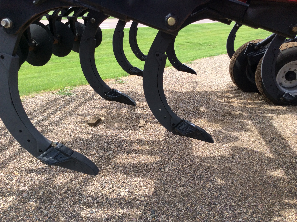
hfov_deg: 56.9
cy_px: 111
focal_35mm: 32
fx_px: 274
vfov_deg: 44.1
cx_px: 148
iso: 32
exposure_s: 1/602
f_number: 2.4
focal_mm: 3.3
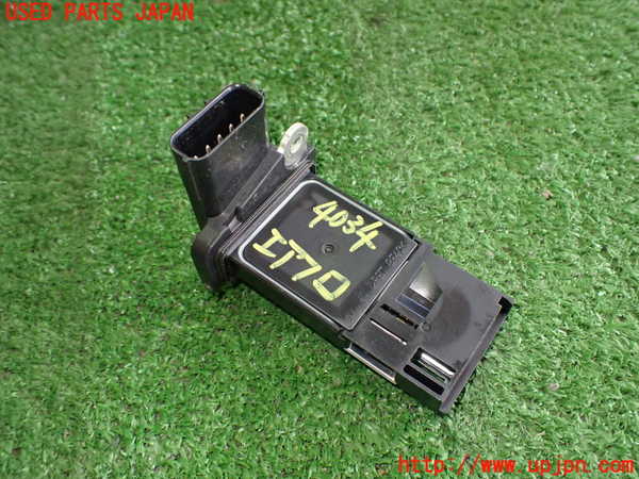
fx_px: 554
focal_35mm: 30
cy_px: 240
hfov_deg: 60.0
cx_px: 320
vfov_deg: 46.8
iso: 800
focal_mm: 5.4
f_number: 2.3
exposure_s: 1/125
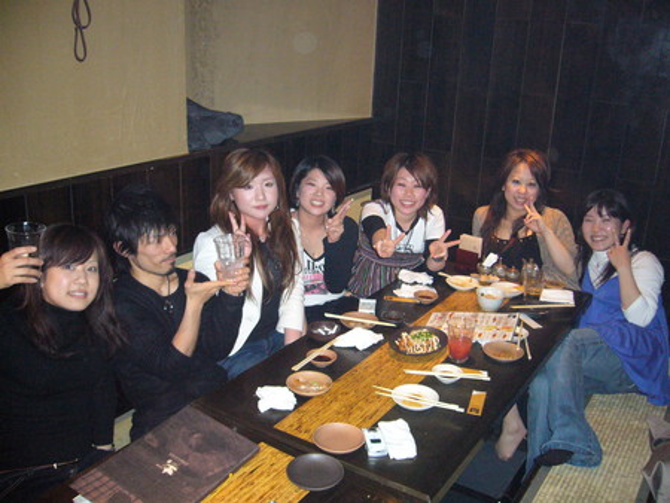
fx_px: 678
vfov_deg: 40.7
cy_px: 252
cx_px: 335
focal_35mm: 35
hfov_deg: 52.6
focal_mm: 5.8
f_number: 2.8
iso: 400
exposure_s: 1/60
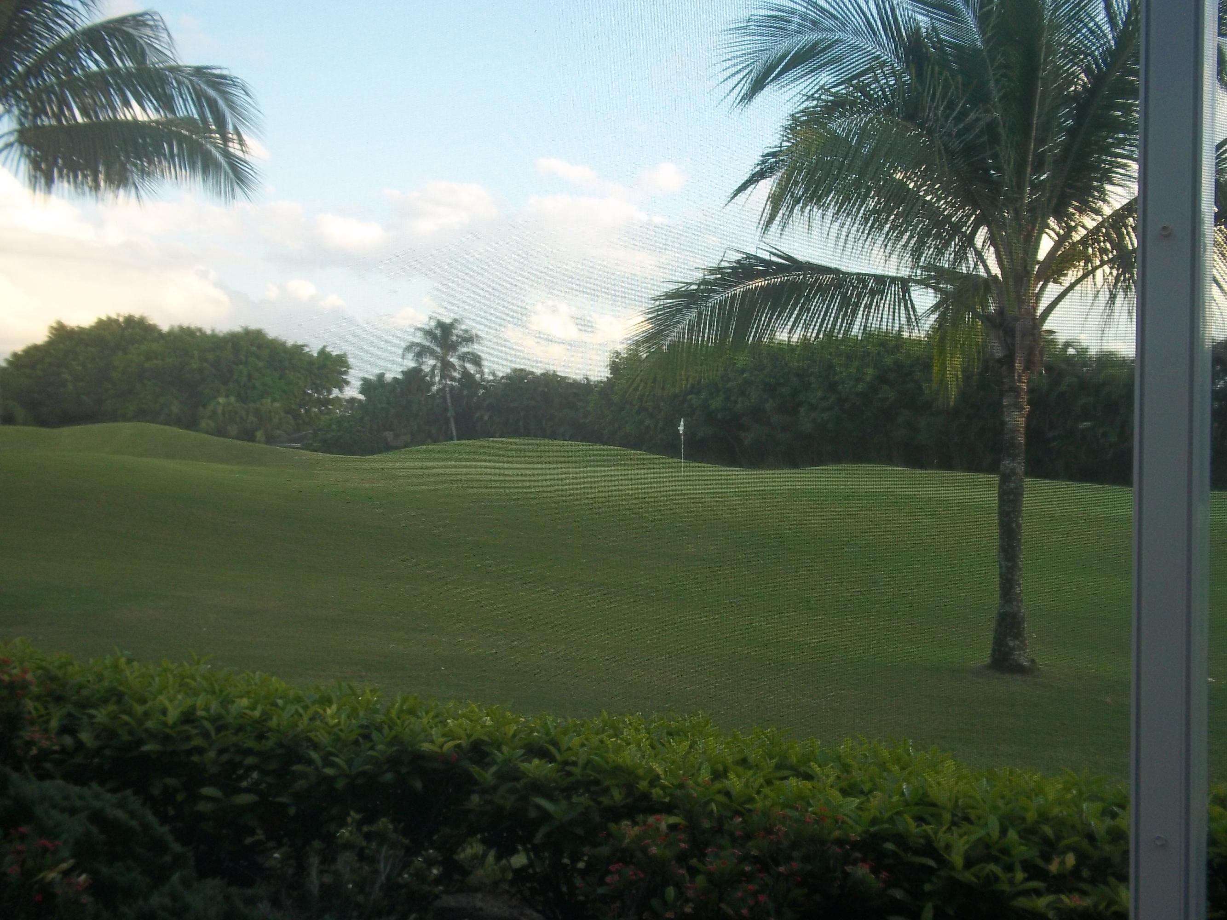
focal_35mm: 36
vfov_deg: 39.7
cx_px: 614
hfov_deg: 51.4
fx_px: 1276
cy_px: 460
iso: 80
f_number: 3.1
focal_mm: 6.5
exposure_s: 1/125
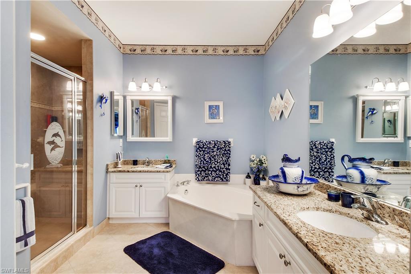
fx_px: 171
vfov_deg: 77.3
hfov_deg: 100.4
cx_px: 206
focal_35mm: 15
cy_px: 137
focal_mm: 10
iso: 200
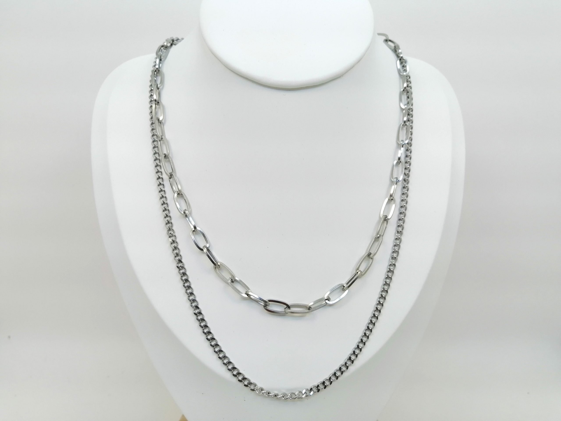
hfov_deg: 67.3
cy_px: 210
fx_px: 421
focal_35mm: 26
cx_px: 280
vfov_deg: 53.1
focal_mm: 3.95
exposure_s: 1/197
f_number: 1.8
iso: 50
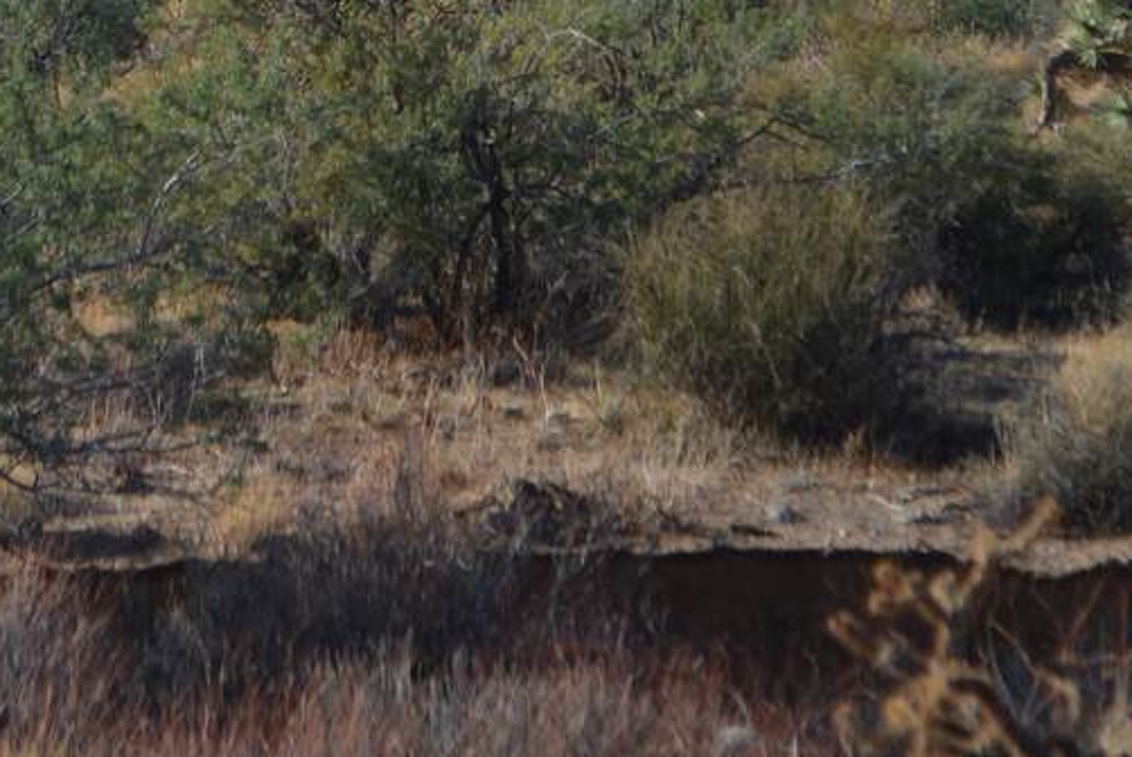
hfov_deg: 9.8
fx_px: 6620
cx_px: 620
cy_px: -135
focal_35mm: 210
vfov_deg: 6.5
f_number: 7.1
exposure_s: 1/1600
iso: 400
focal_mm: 55
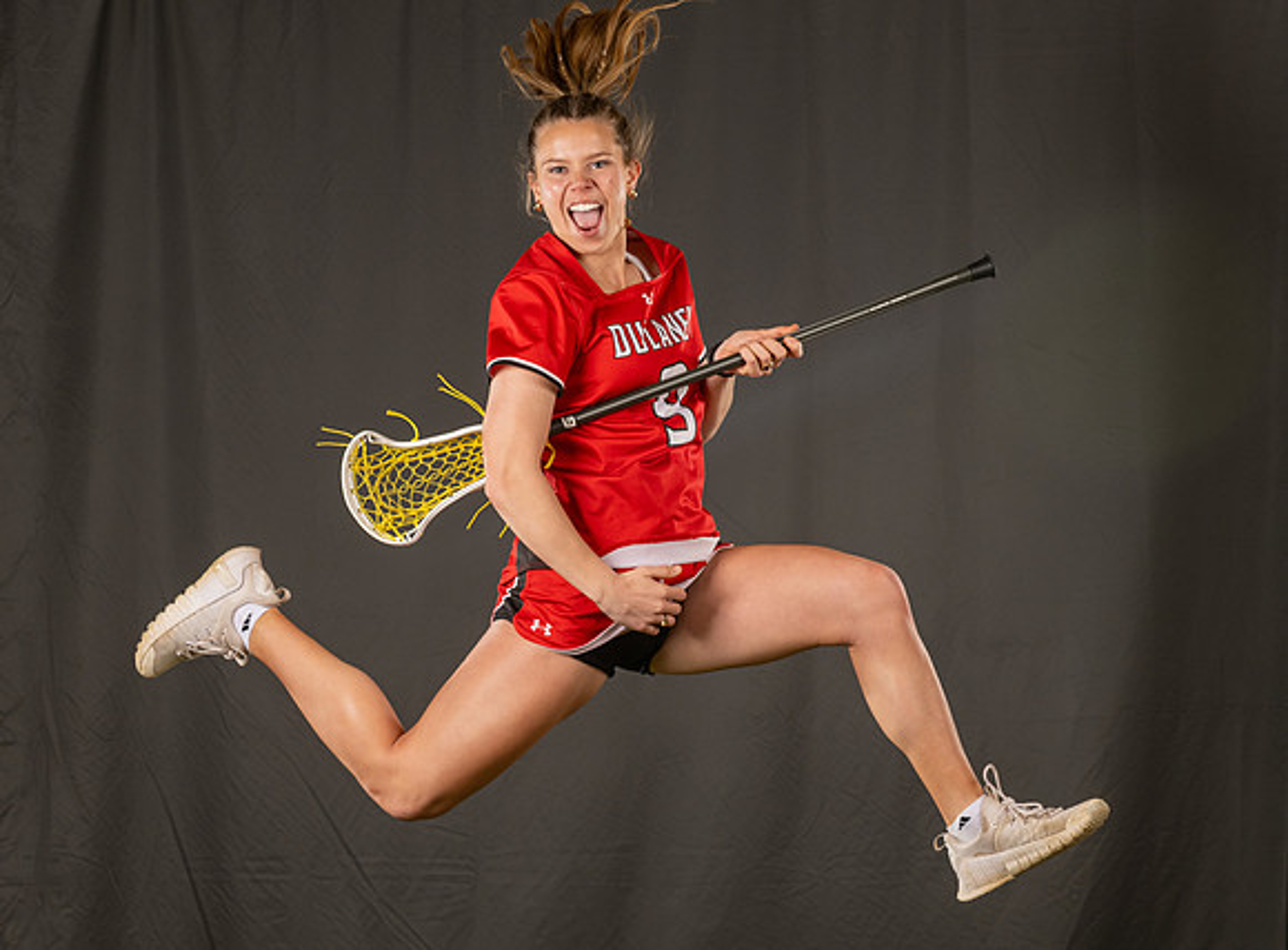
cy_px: 678
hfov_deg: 18.3
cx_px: 563
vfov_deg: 13.5
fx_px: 3996
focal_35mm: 108
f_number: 6.3
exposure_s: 1/160
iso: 160
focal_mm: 70
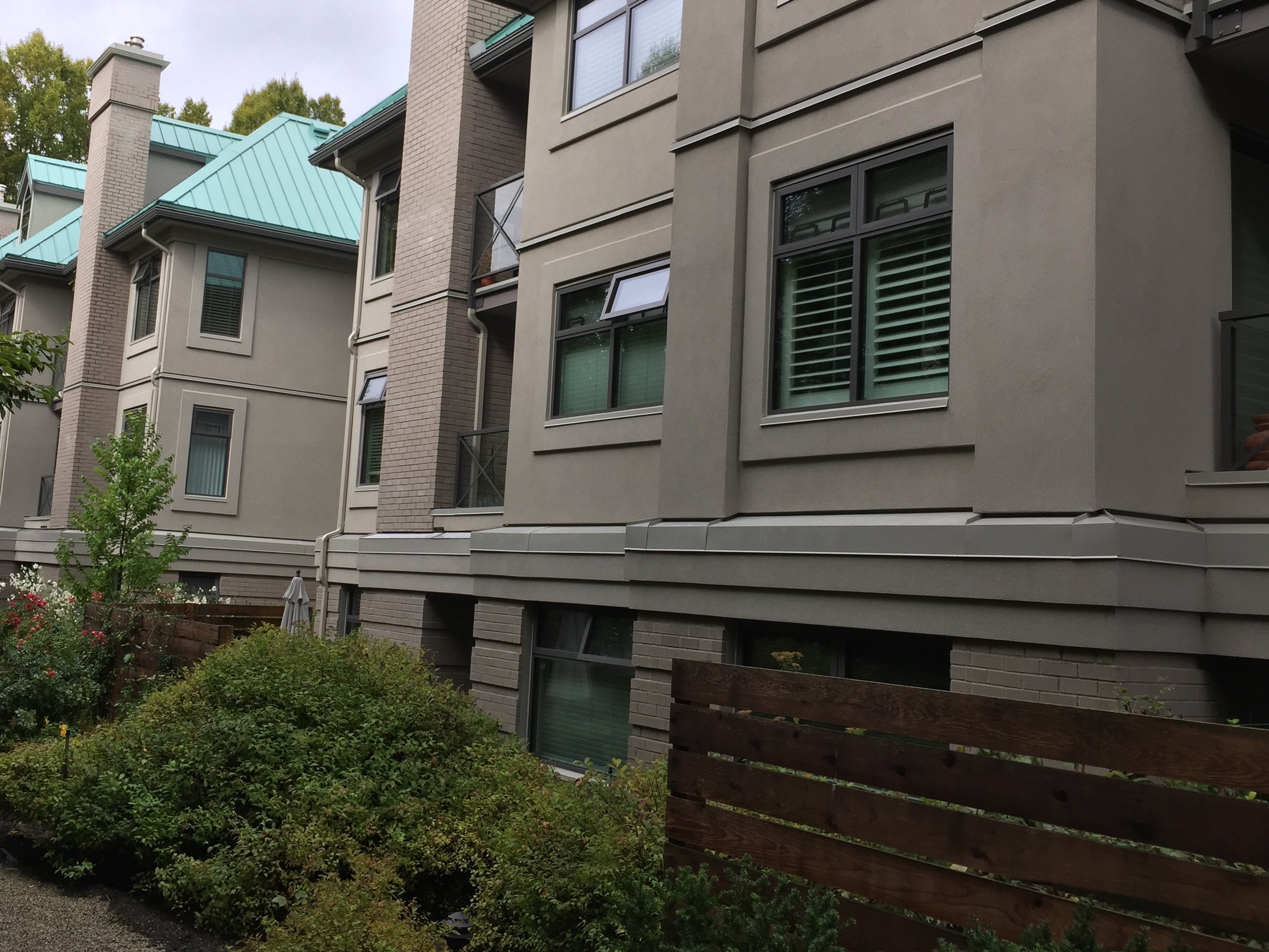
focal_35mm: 36
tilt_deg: +9.5
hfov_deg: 51.1
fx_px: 1320
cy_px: 444
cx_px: 518
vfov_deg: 39.6
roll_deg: -4.3
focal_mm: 4.15
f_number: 2.2
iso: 32
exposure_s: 1/608
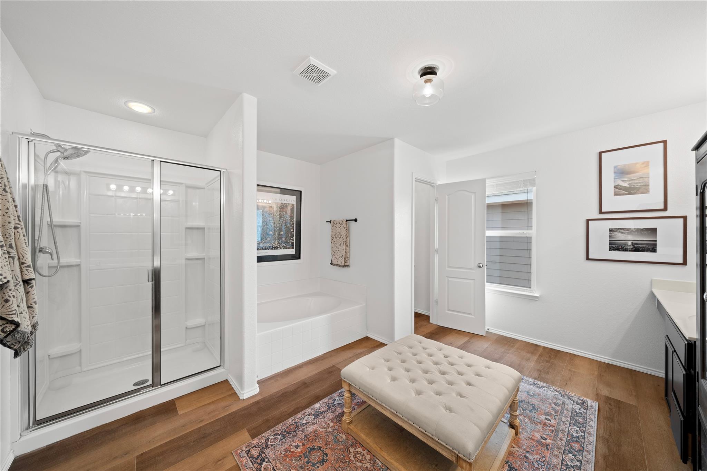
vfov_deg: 90.0
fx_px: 236
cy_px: 236
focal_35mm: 12
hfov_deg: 112.6
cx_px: 354
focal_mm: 12
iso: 200
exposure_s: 1.3
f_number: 9
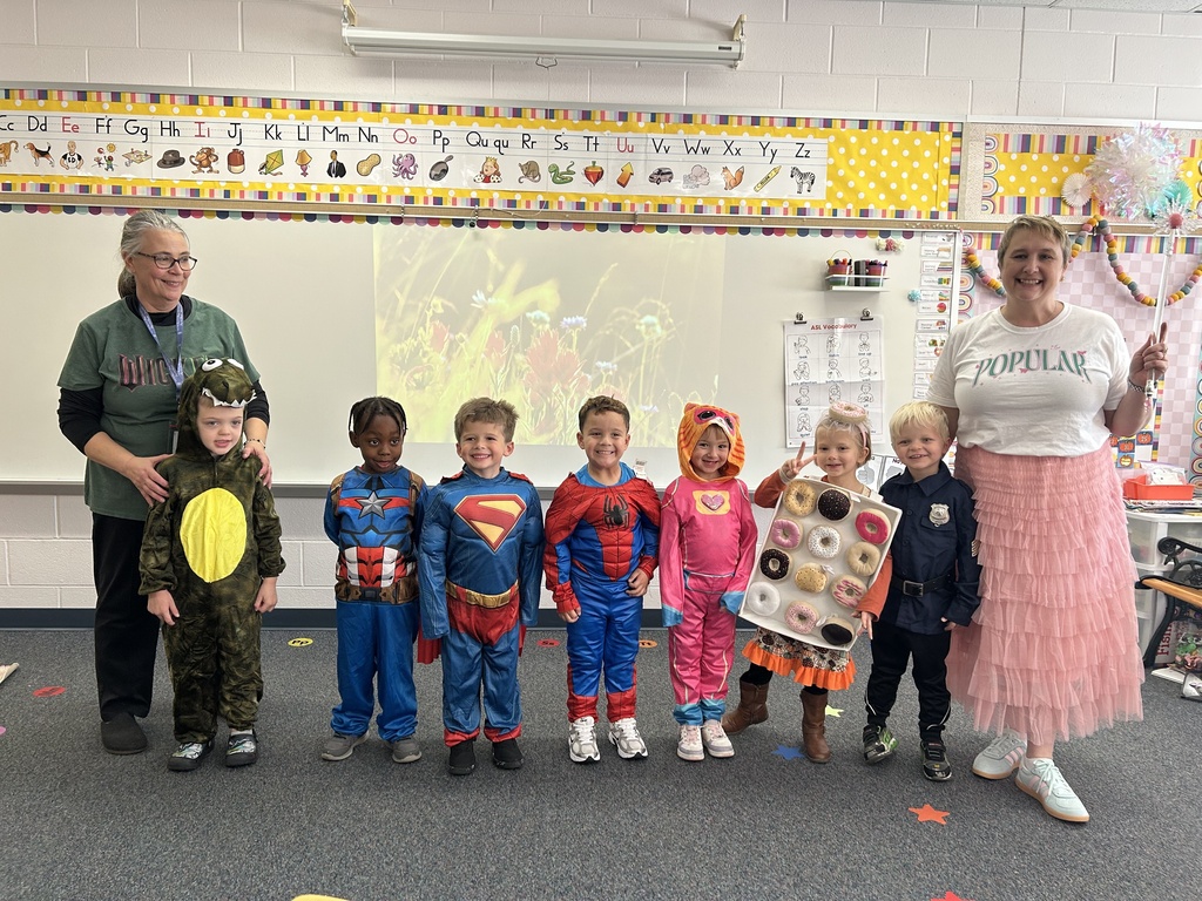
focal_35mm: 26
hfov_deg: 67.3
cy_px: 450
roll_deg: -1.0
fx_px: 903
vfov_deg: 53.1
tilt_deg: -6.3
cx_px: 601
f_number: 1.5
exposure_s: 1/60
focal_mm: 5.7
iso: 80
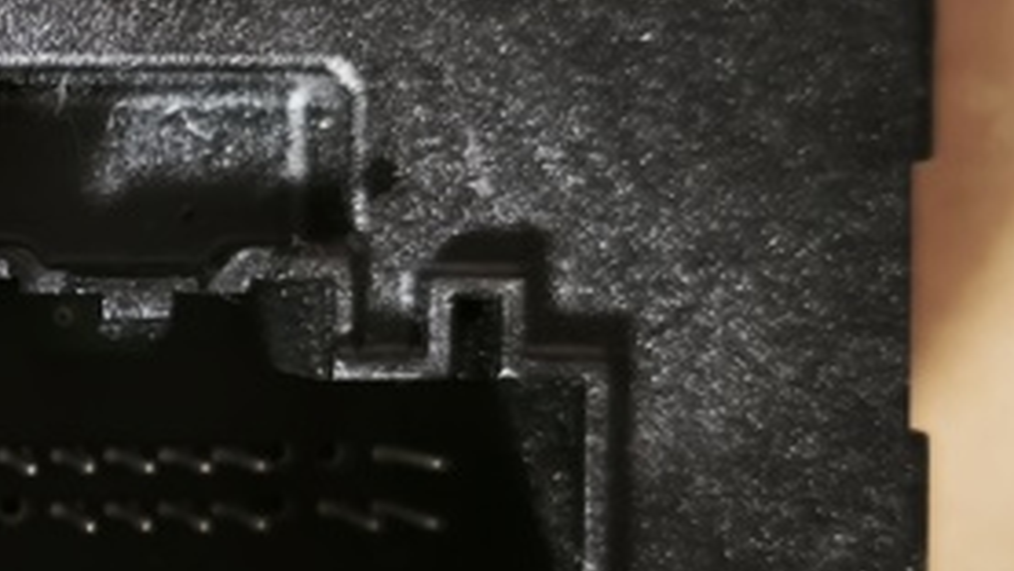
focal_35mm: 88
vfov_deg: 13.7
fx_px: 2367
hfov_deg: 22.5
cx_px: -154
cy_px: 362
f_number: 1.7
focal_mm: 5.35
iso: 1600
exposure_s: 1/25
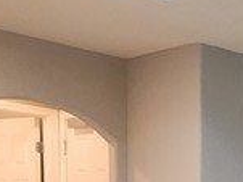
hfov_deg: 14.8
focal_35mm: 88
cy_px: 317
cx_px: 570
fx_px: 617
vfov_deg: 14.8
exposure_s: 1/40
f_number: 2.2
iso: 320
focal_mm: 2.2
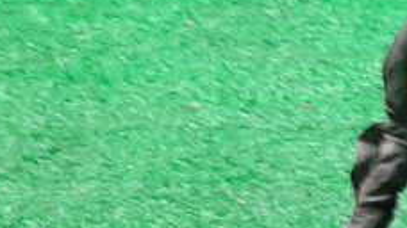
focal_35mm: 179
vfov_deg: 6.3
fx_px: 1931
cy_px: 650
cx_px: 1009
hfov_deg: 10.3
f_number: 1.7
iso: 210
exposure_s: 1/33
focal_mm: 3.93
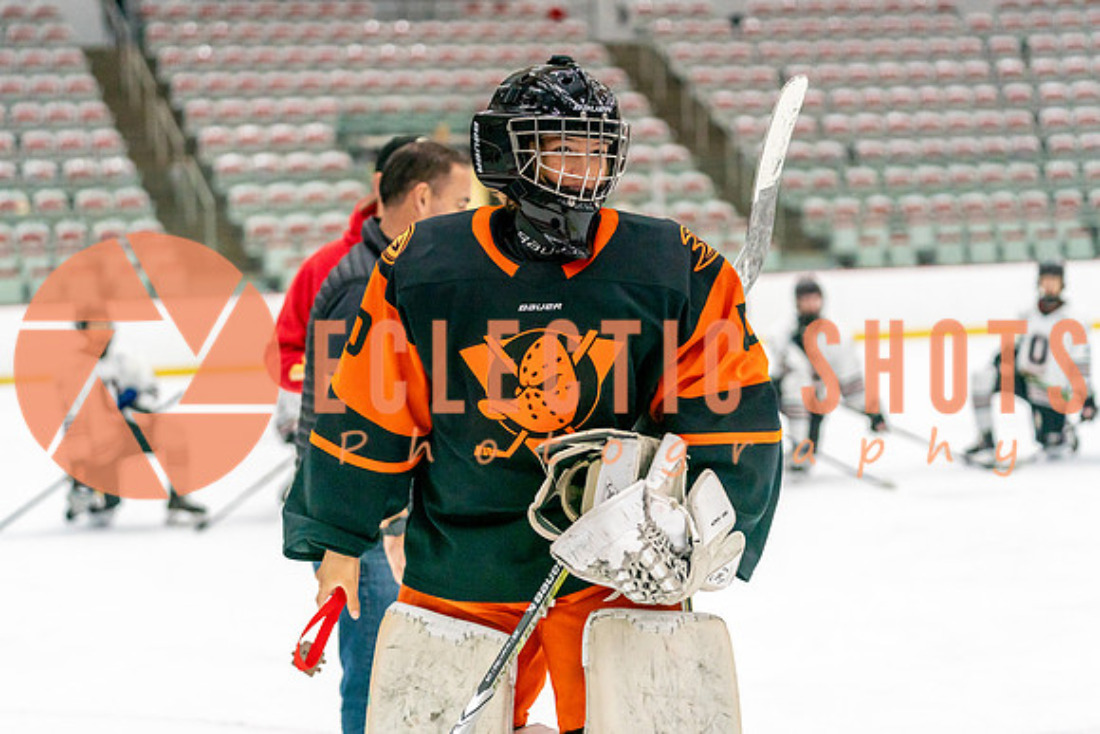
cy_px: 339
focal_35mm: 83
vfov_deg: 16.5
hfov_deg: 24.5
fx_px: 2530
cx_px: 509
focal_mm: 77
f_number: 2.8
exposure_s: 1/1250
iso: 3200
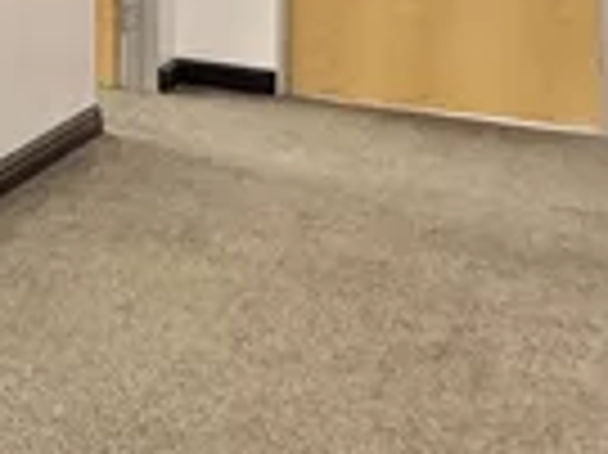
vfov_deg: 16.2
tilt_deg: -0.8
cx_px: -995
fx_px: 1457
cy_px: -229
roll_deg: +0.2
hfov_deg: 13.4
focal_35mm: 83
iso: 320
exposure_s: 1/100
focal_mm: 2.22
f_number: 2.2
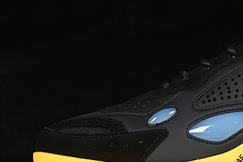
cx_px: 243
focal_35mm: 181
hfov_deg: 11.3
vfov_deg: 7.6
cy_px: 81
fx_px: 1221
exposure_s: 1/60
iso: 160
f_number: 6.3
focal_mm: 50
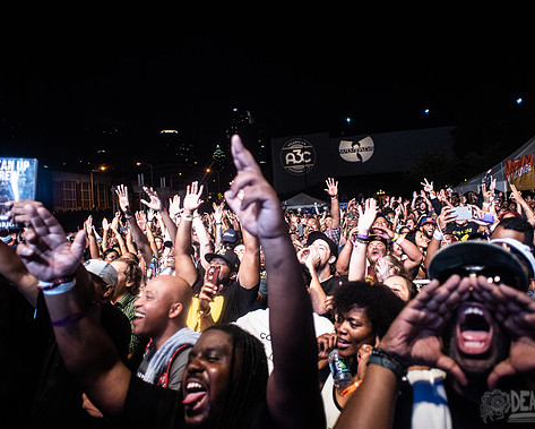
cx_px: 286
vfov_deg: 60.9
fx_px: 364
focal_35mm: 23
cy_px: 211
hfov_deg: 72.5
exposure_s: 1/250
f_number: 3.5
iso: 2000
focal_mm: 20
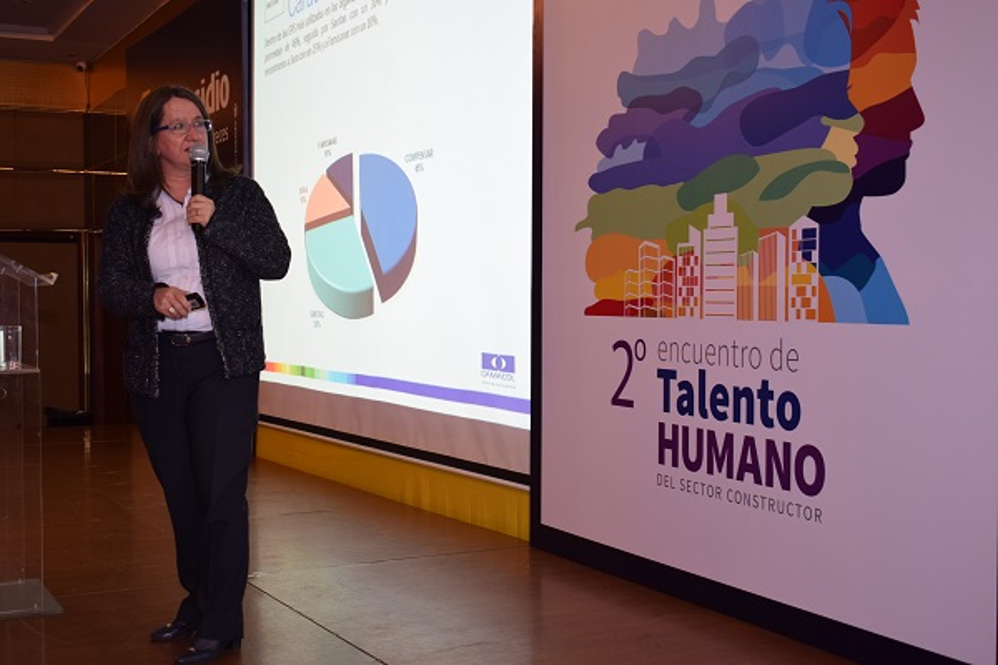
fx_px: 1289
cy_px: 332
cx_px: 499
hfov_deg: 42.3
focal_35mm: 46
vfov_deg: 28.9
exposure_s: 1/20
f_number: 4.2
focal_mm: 31
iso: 640
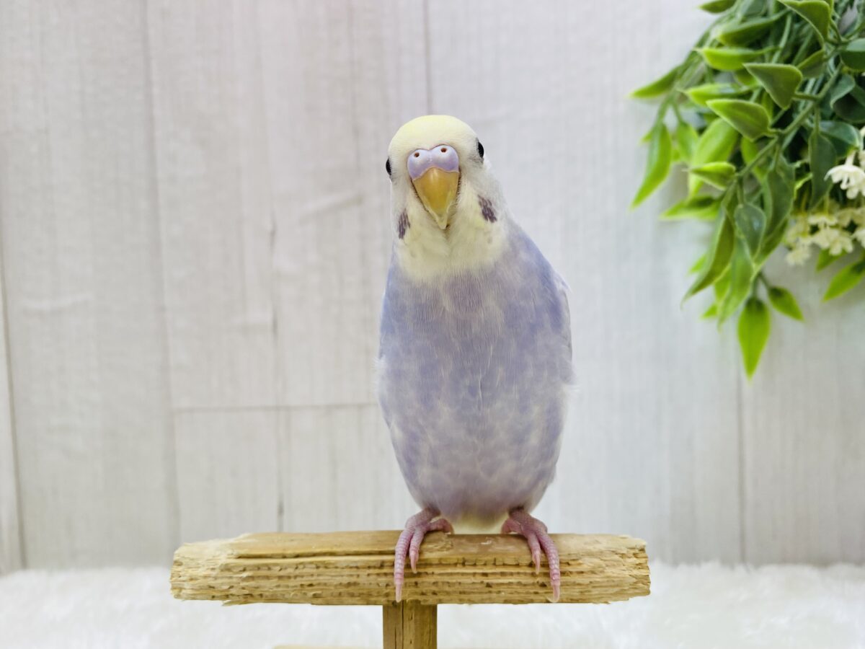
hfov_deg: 69.4
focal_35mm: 25
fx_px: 625
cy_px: 324
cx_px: 432
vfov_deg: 54.9
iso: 50
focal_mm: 4.25
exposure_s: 1/100
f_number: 1.8
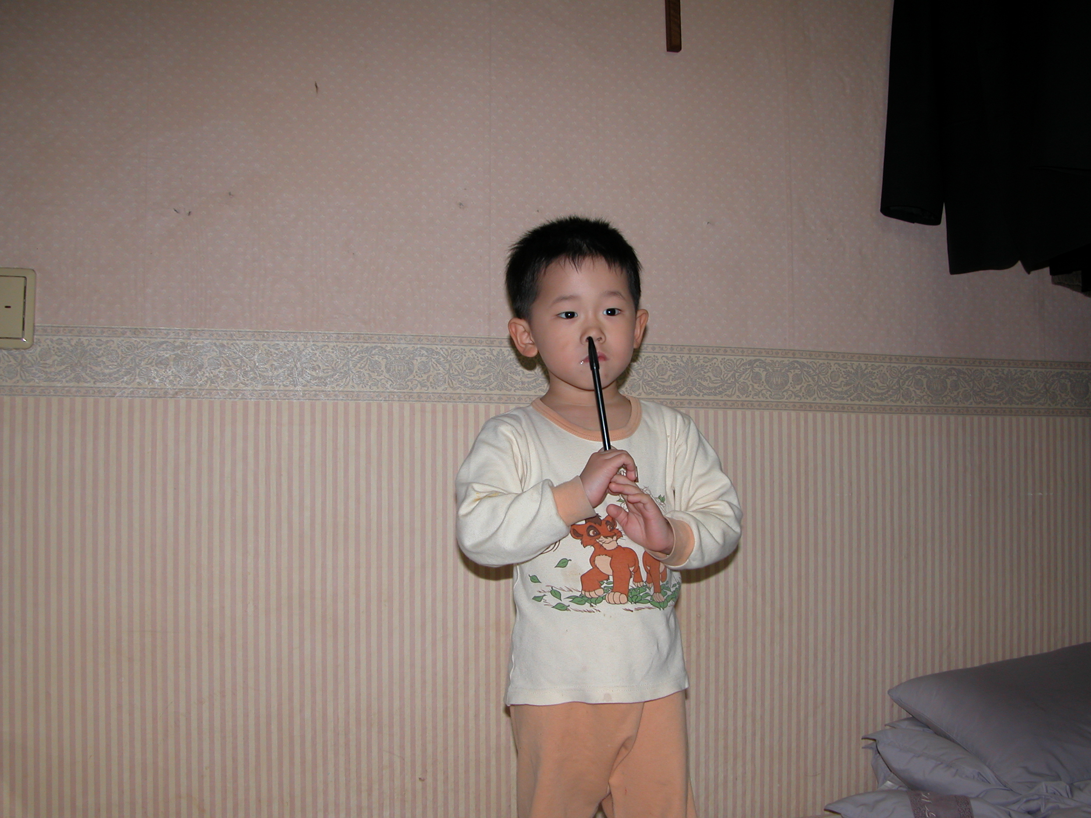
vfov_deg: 40.7
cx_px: 545
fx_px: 1103
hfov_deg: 52.6
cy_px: 421
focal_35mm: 35
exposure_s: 1/60
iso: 100
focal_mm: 8.9
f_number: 2.8
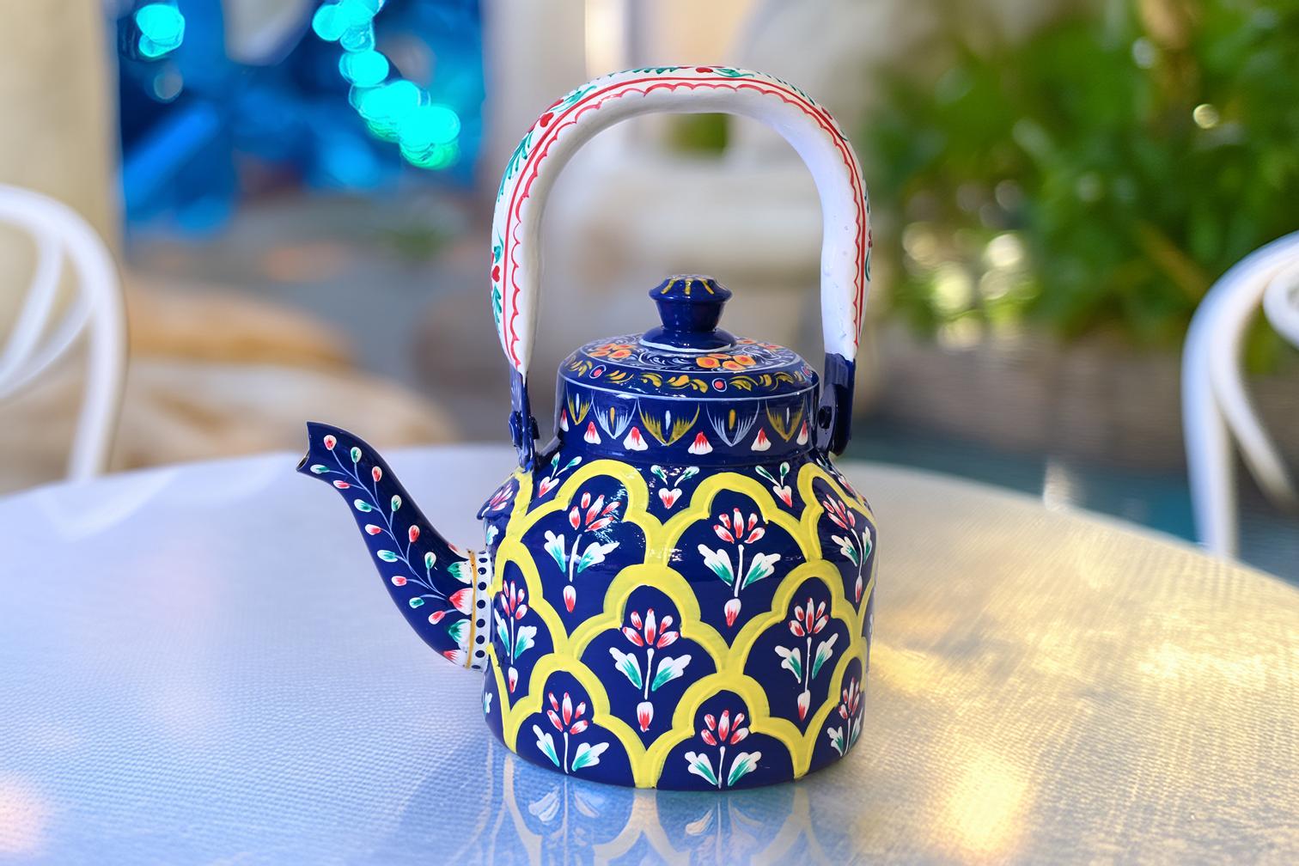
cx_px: 650
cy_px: 433
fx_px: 1588
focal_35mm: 44
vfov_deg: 30.5
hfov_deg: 44.5
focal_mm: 44
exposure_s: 1/20
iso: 2200
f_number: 22
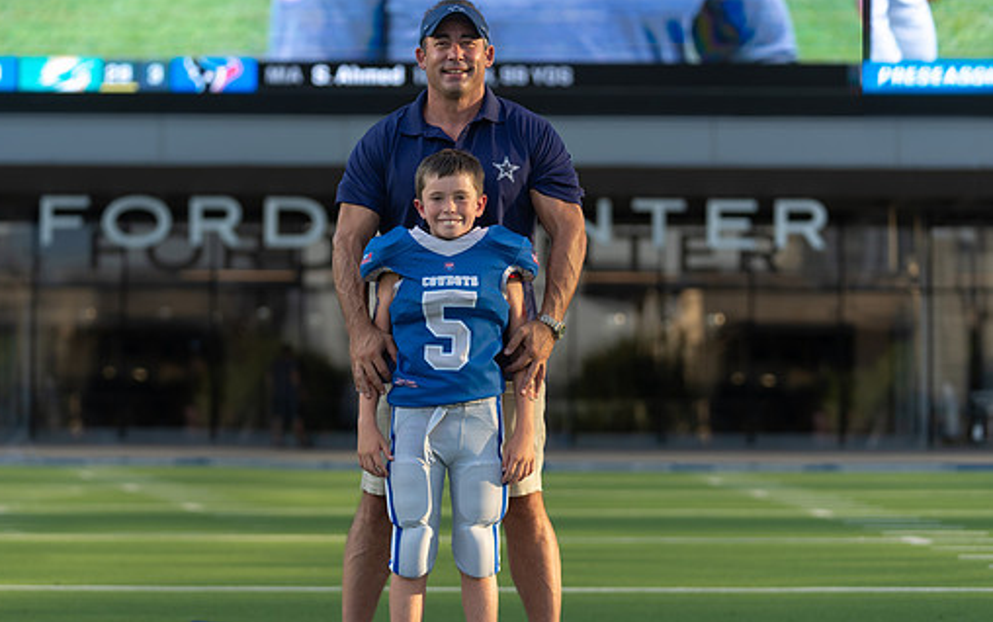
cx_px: 430
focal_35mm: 114
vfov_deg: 11.5
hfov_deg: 18.3
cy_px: 328
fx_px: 3086
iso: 100
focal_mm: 98
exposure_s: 1/640
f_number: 2.8
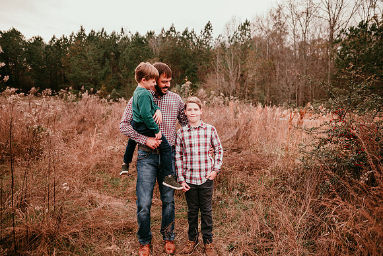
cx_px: 192
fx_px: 255
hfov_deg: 73.7
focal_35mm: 24
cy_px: 128
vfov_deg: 53.2
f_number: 2.2
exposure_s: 1/160
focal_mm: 24
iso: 100
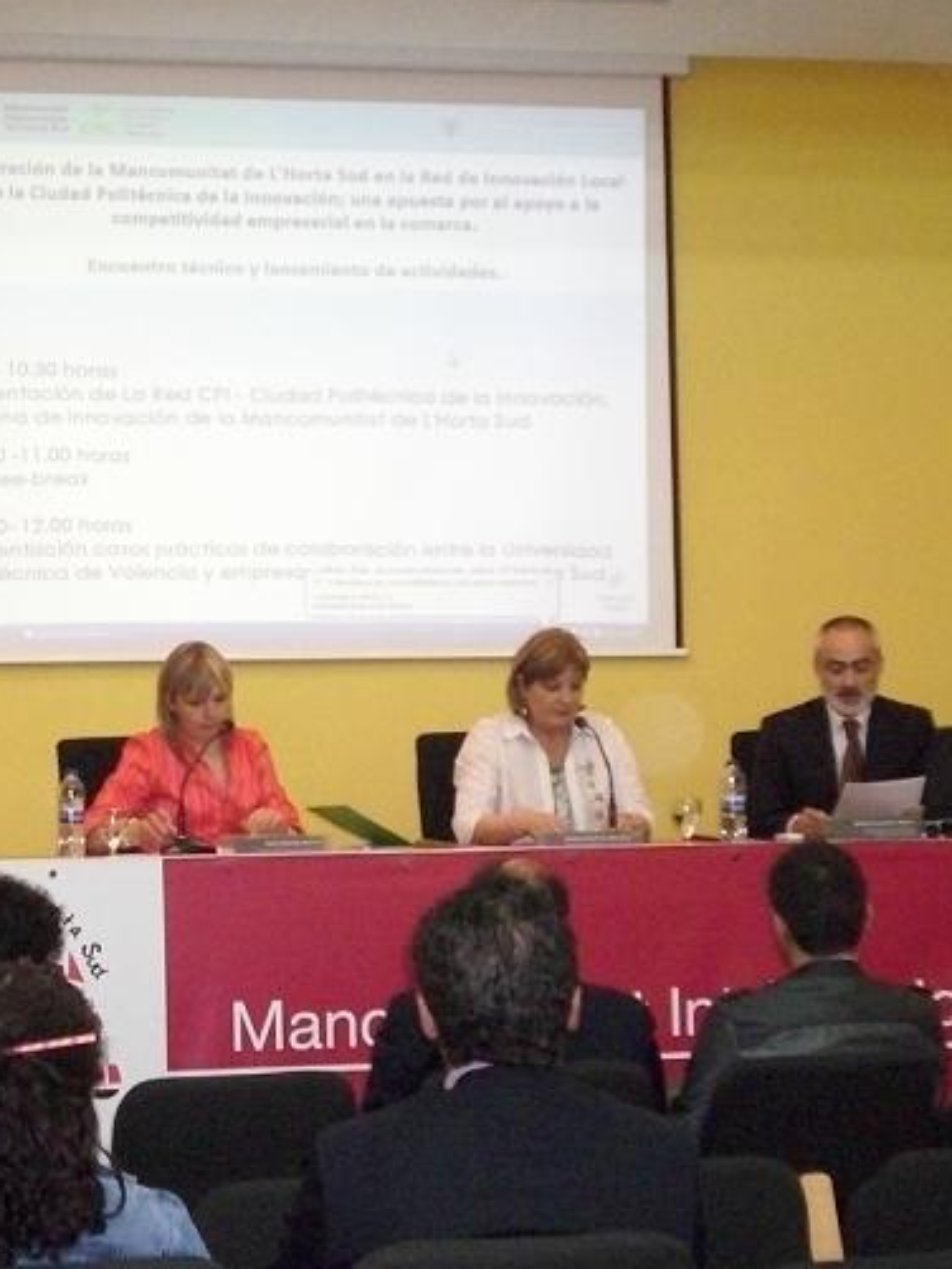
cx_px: 291
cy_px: 717
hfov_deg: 20.4
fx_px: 2639
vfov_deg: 27.0
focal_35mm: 72
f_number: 3.4
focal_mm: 9
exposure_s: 1/60
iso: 400
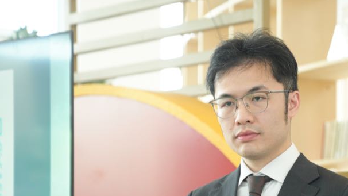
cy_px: 204
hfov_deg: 16.1
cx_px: 250
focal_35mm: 133
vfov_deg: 9.1
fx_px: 1227
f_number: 2.8
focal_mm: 70
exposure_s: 1/125
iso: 1600
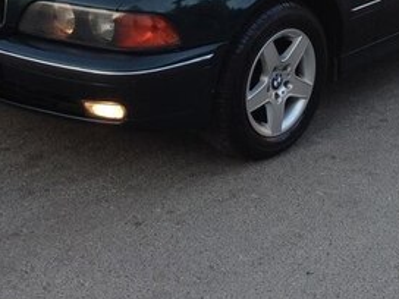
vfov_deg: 17.8
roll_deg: -1.7
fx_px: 922
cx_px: 246
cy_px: -26
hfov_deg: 24.4
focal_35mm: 80
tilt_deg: -13.6
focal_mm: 4.12
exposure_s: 1/120
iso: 50
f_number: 2.4
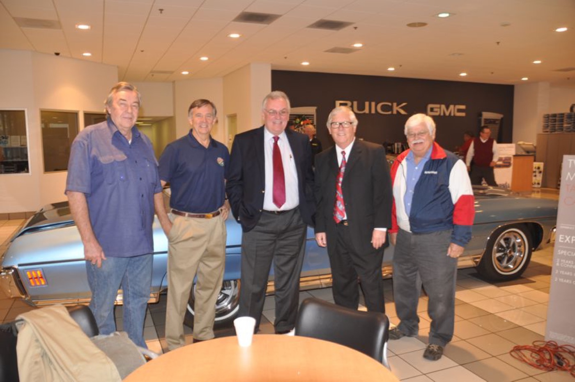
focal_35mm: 27
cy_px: 191
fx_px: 431
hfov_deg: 67.4
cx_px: 288
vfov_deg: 47.8
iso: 320
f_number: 3.5
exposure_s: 1/60
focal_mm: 18
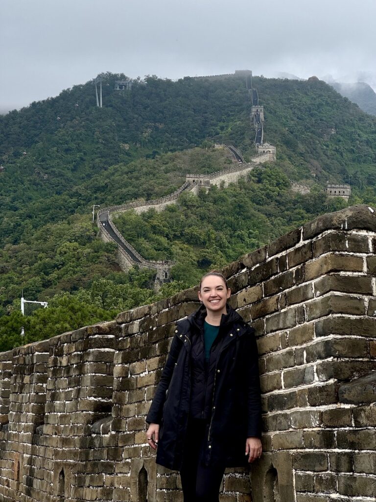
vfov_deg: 25.3
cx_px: 188
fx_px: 1115
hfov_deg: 19.1
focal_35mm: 77
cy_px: 251
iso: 25
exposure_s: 1/243
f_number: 2.8
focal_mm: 9
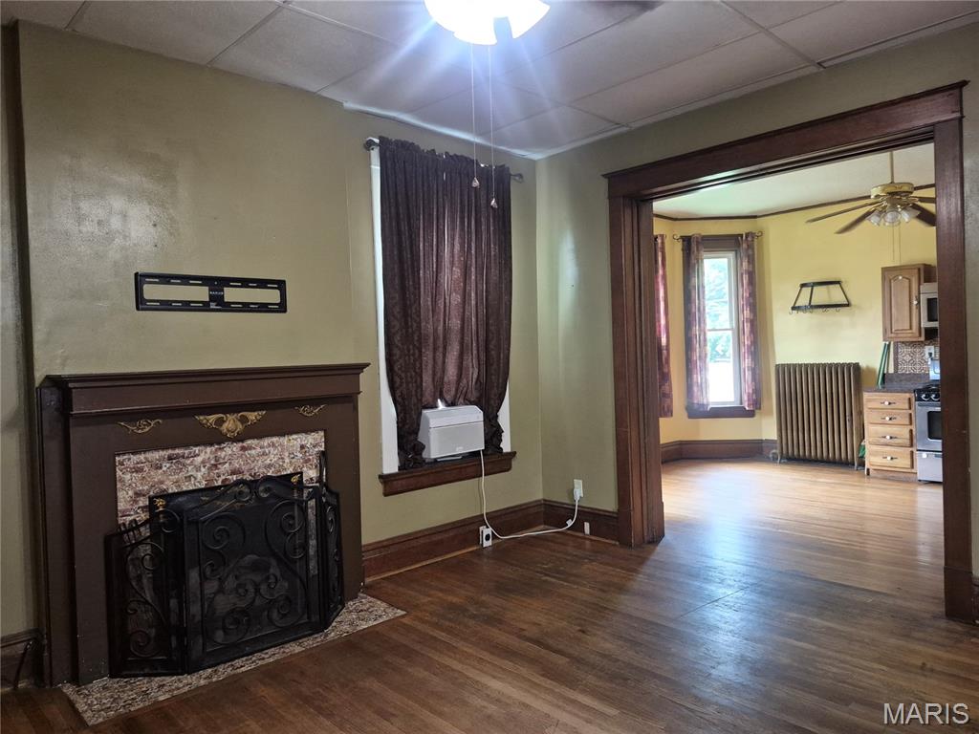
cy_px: 367
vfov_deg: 58.9
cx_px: 490
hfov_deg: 73.9
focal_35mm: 23
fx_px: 650
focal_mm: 5.4
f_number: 1.8
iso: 800
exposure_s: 1/60
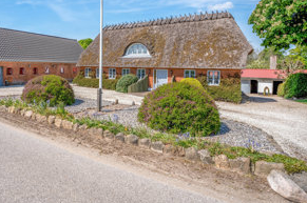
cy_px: 68
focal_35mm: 22
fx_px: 187
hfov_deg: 75.8
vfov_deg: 55.9
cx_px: 98
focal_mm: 16
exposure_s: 1/4000
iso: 100
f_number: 9
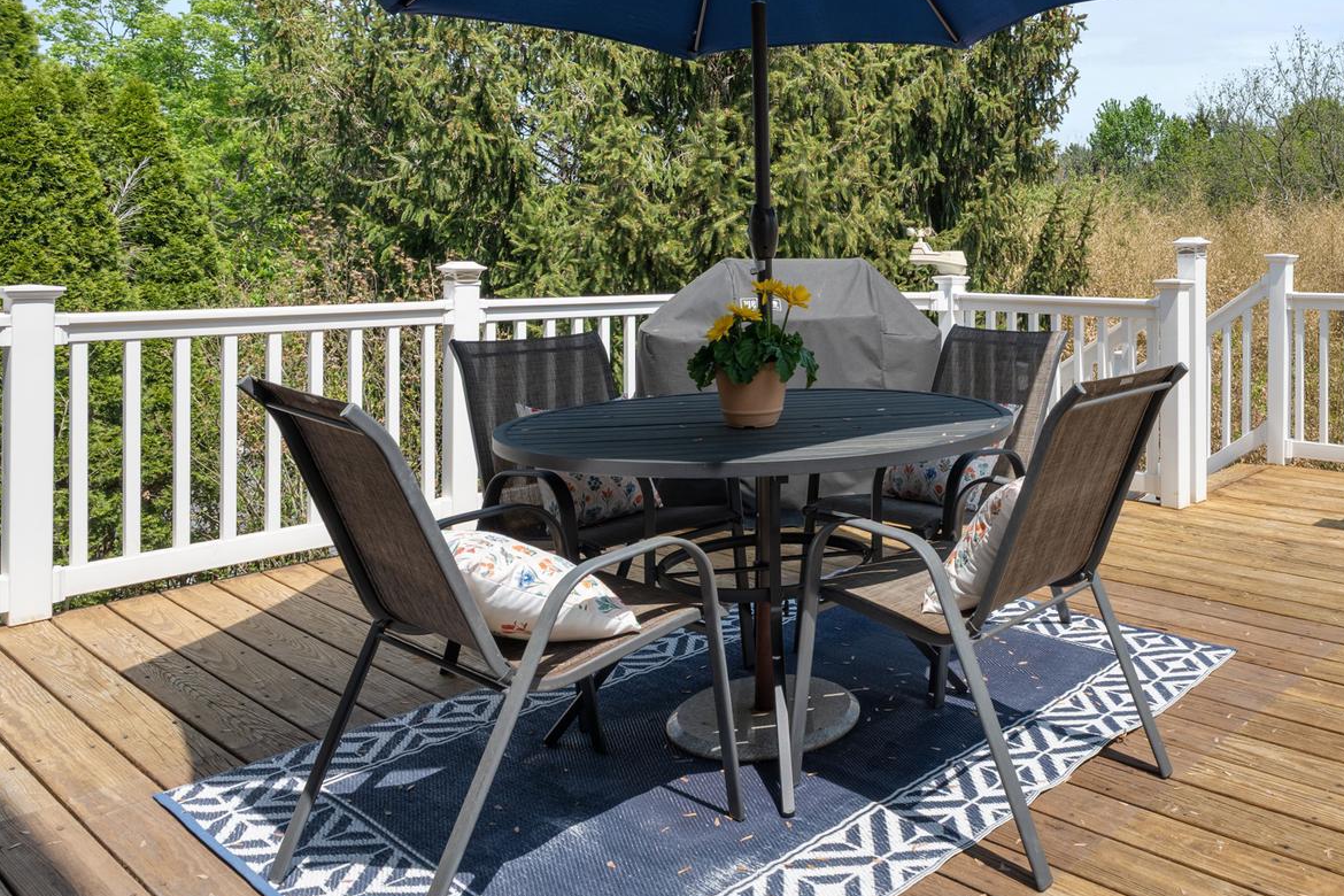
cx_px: 1027
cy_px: 319
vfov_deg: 45.9
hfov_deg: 61.4
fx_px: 1045
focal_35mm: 28
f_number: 8
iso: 400
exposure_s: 1/200
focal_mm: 16
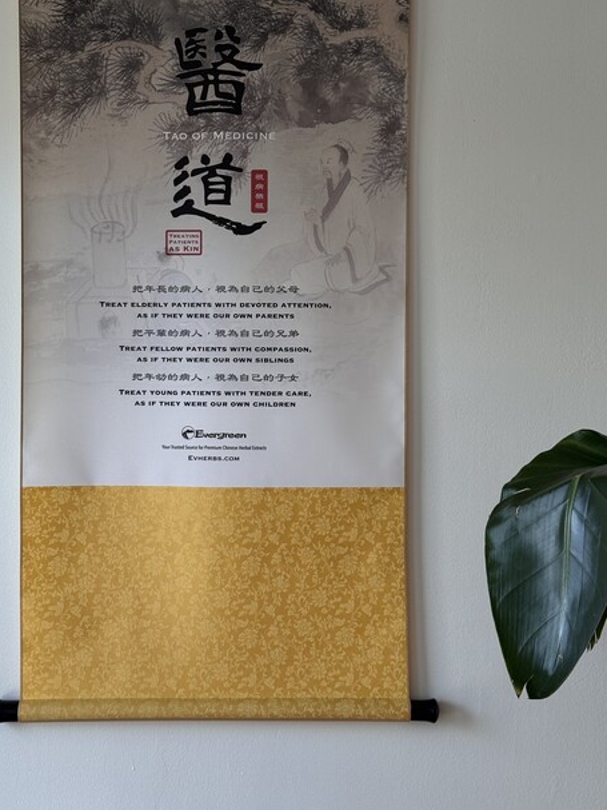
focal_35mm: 62
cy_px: 356
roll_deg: -0.6
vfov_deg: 31.2
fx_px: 1450
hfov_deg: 23.6
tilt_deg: -1.1
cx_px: 322
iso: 50
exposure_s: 1/183
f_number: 1.78
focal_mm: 6.76
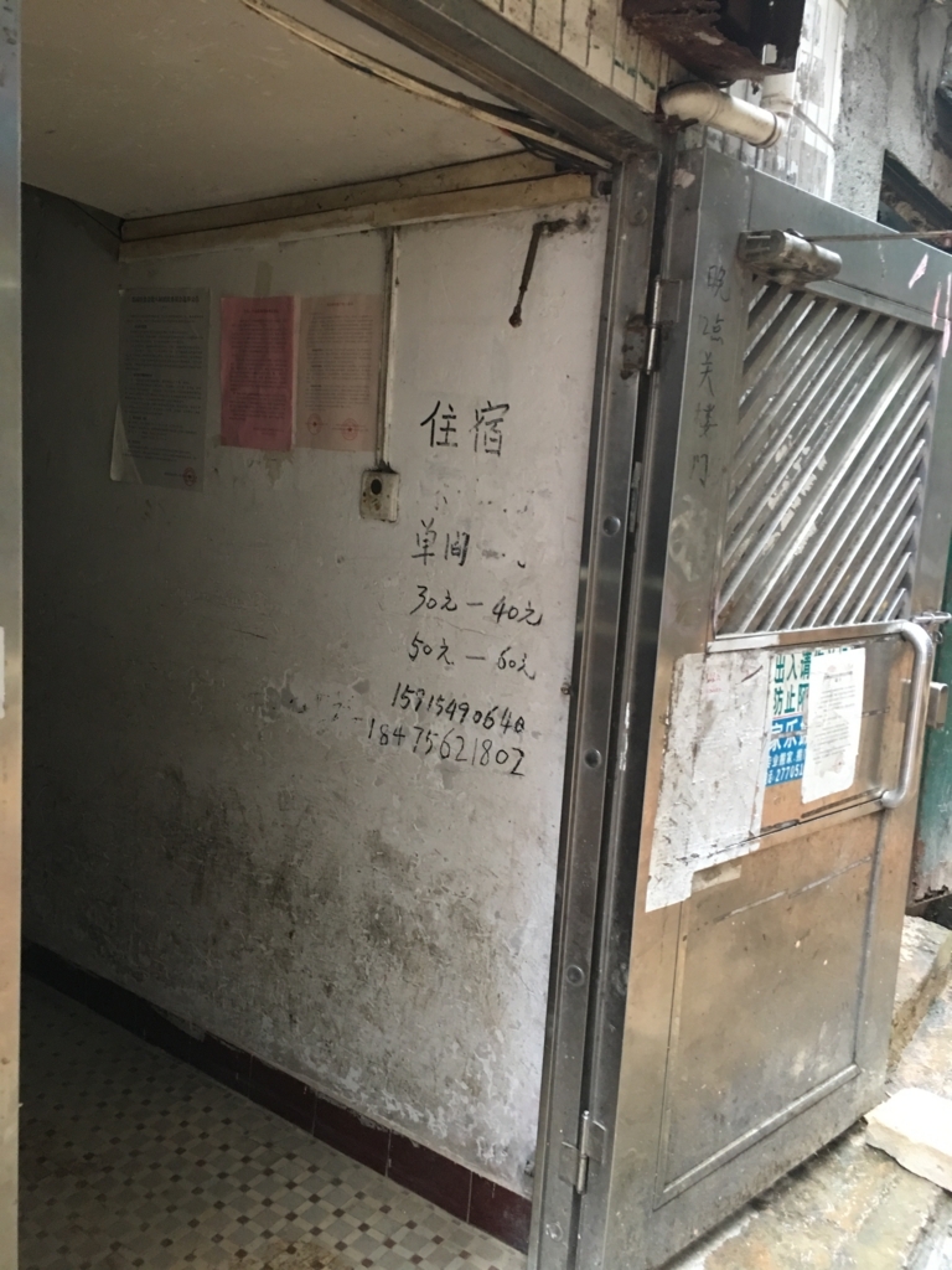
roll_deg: -3.8
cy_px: 635
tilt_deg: -6.2
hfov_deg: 48.2
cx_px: 476
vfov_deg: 61.7
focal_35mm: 29
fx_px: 1063
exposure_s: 1/17
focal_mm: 4.15
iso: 125
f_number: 2.2
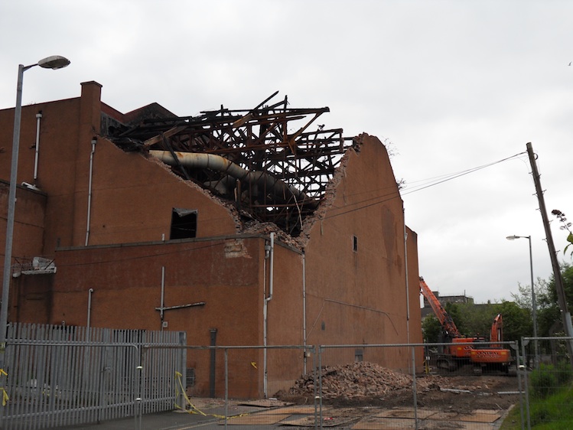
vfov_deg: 34.4
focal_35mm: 42
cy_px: 215
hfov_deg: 44.8
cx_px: 286
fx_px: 695
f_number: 4.2
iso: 80
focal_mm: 7.6
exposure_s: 1/180
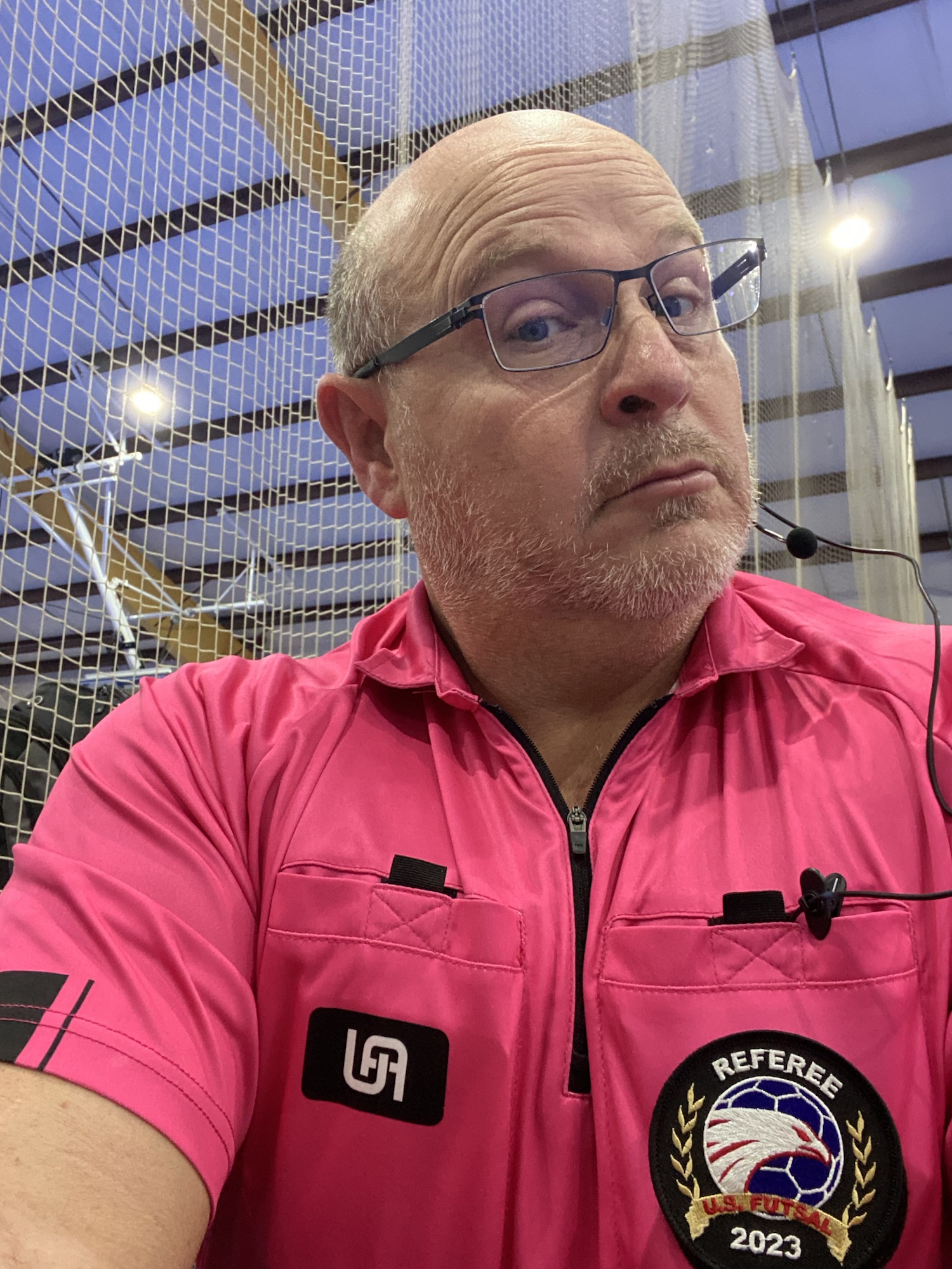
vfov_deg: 60.0
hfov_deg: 46.8
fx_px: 1100
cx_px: 476
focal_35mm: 30
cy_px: 634
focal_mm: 2.71
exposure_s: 1/56
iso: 400
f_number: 2.2
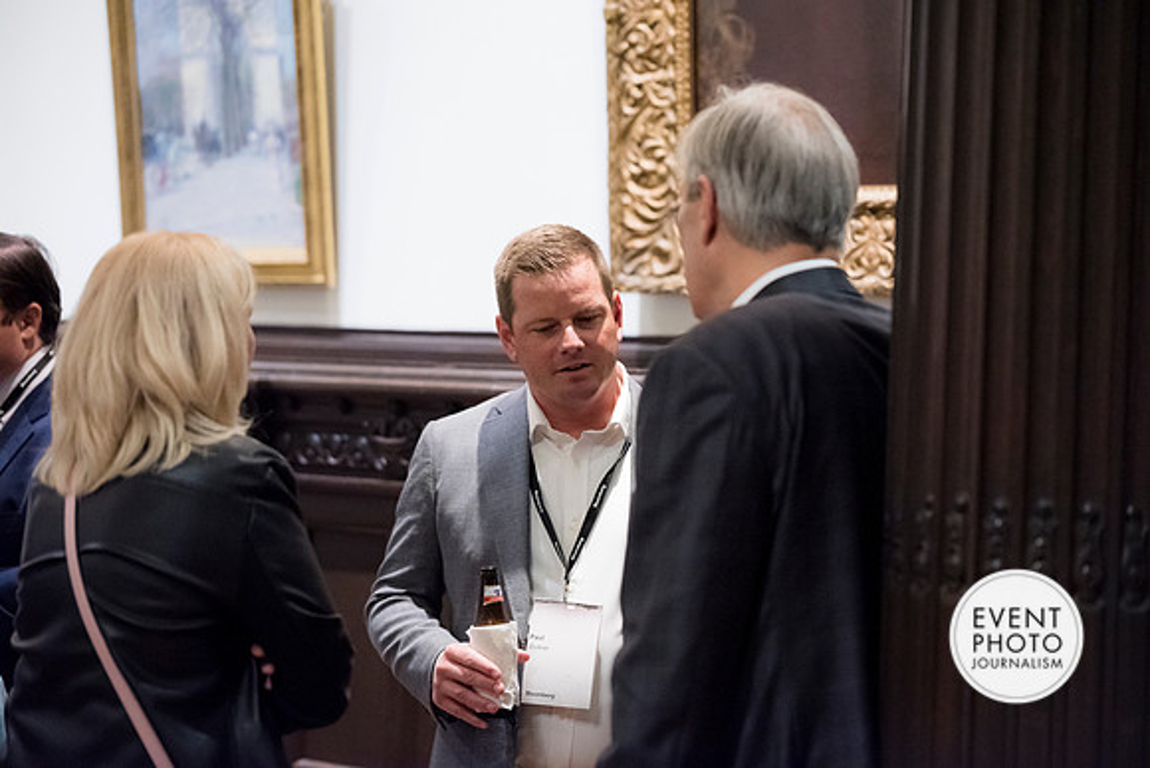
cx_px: 586
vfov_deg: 12.2
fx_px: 3584
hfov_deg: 18.2
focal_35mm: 112
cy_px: 377
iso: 6400
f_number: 2.8
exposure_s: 1/125
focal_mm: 110
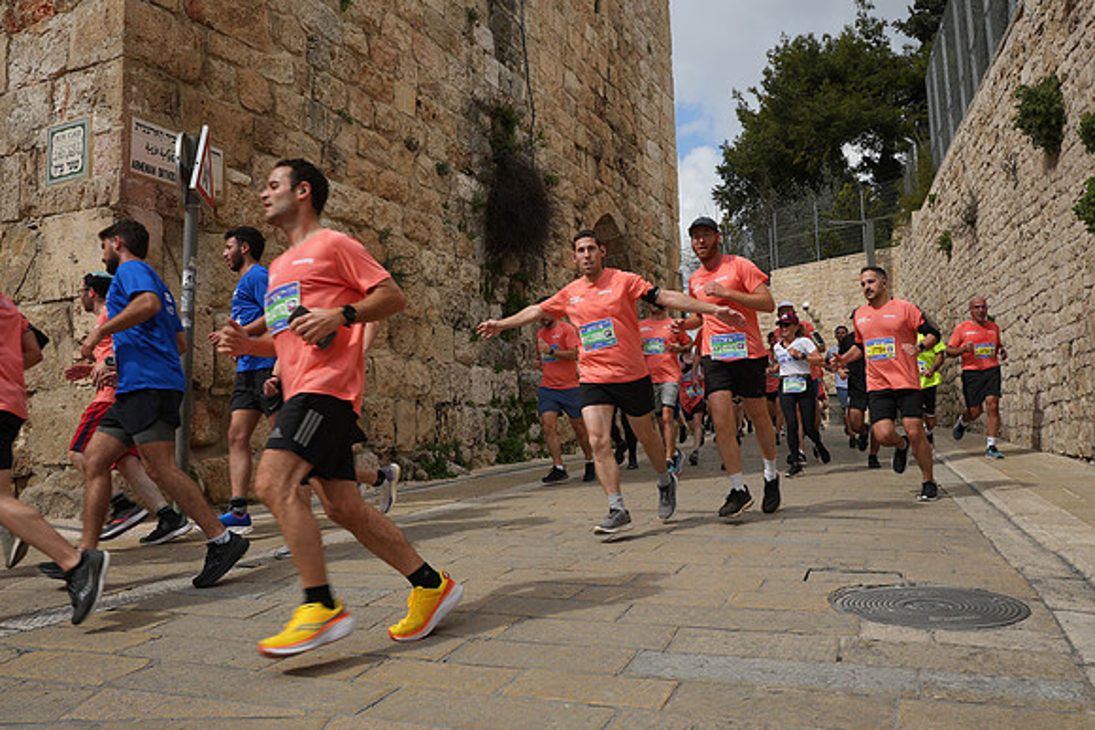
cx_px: 548
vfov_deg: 43.6
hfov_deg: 61.9
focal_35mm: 30
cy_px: 365
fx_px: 913
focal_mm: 20
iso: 125
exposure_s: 1/250
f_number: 9
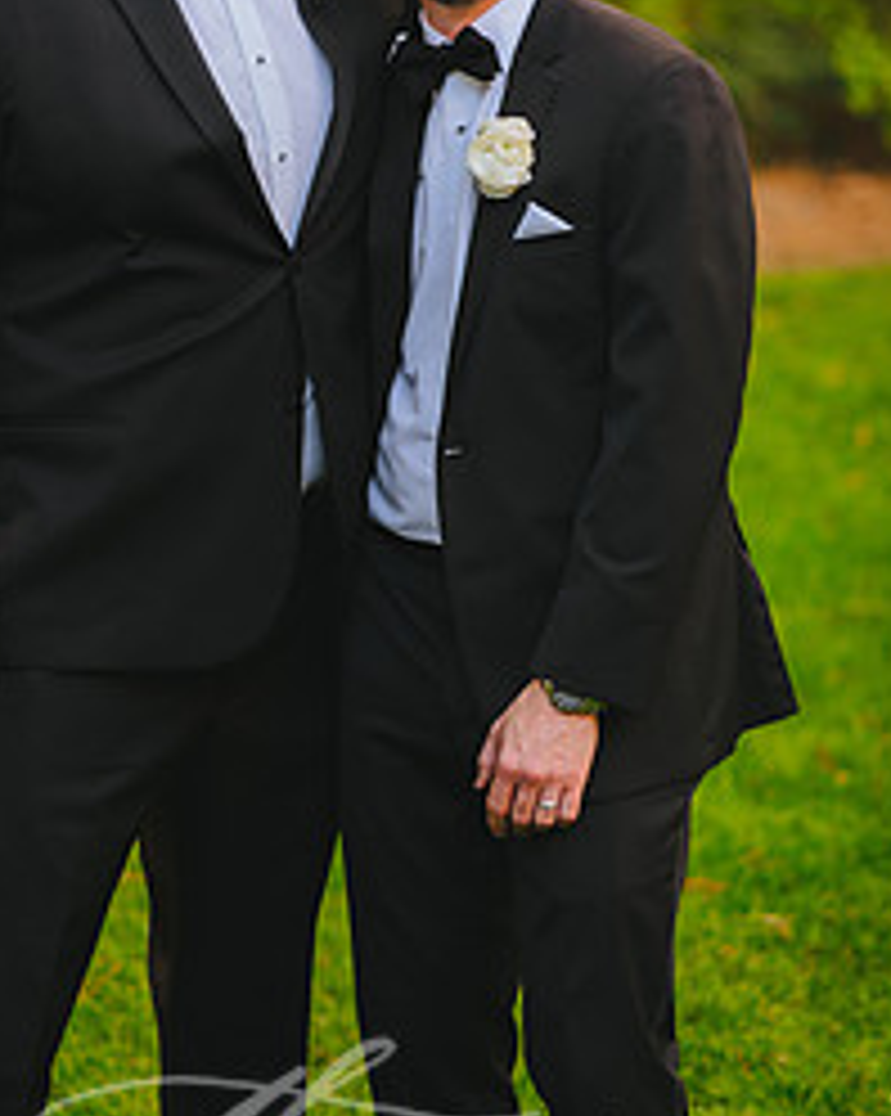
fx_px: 4785
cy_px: 342
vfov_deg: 13.3
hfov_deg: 10.6
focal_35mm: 145
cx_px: 261
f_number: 2.2
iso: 500
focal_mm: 85
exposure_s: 1/250
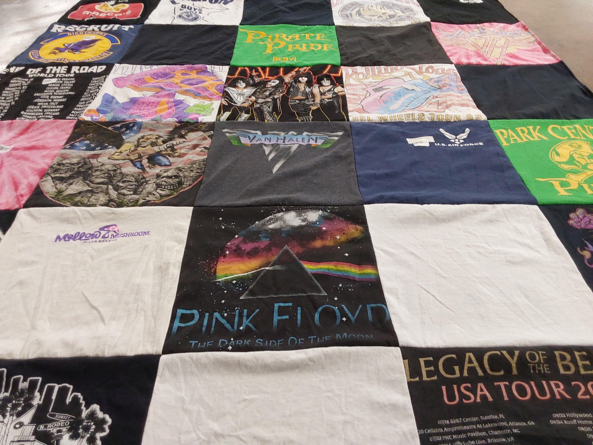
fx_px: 480
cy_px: 222
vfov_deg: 49.7
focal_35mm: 28
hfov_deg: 63.4
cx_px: 296
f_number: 1.9
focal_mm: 2.91
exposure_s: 1/60
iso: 125
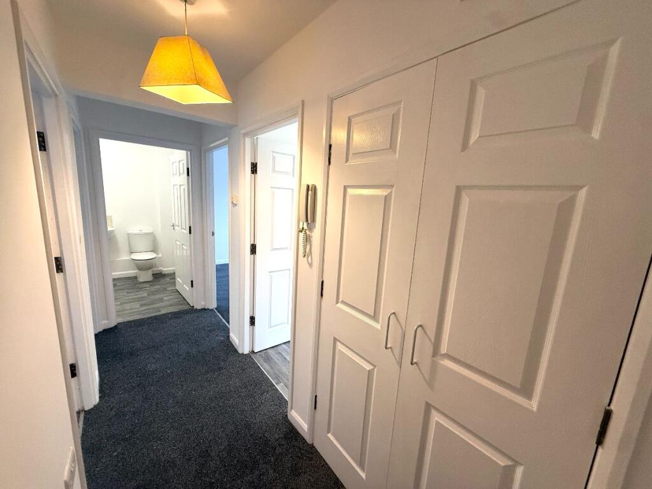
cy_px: 244
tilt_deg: -9.7
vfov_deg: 85.7
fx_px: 264
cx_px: 326
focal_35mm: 14
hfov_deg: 102.1
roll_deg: -2.8
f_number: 2.2
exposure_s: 1/100
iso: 250
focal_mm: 2.22
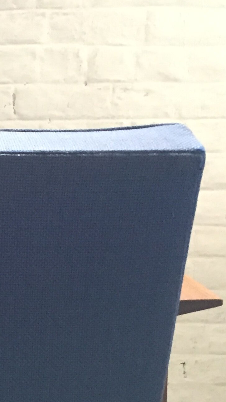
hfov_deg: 14.3
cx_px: -98
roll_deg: +0.4
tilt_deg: -14.2
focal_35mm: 80
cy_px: 366
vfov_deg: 25.6
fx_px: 852
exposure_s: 1/20
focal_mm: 4.15
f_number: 2.2
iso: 250
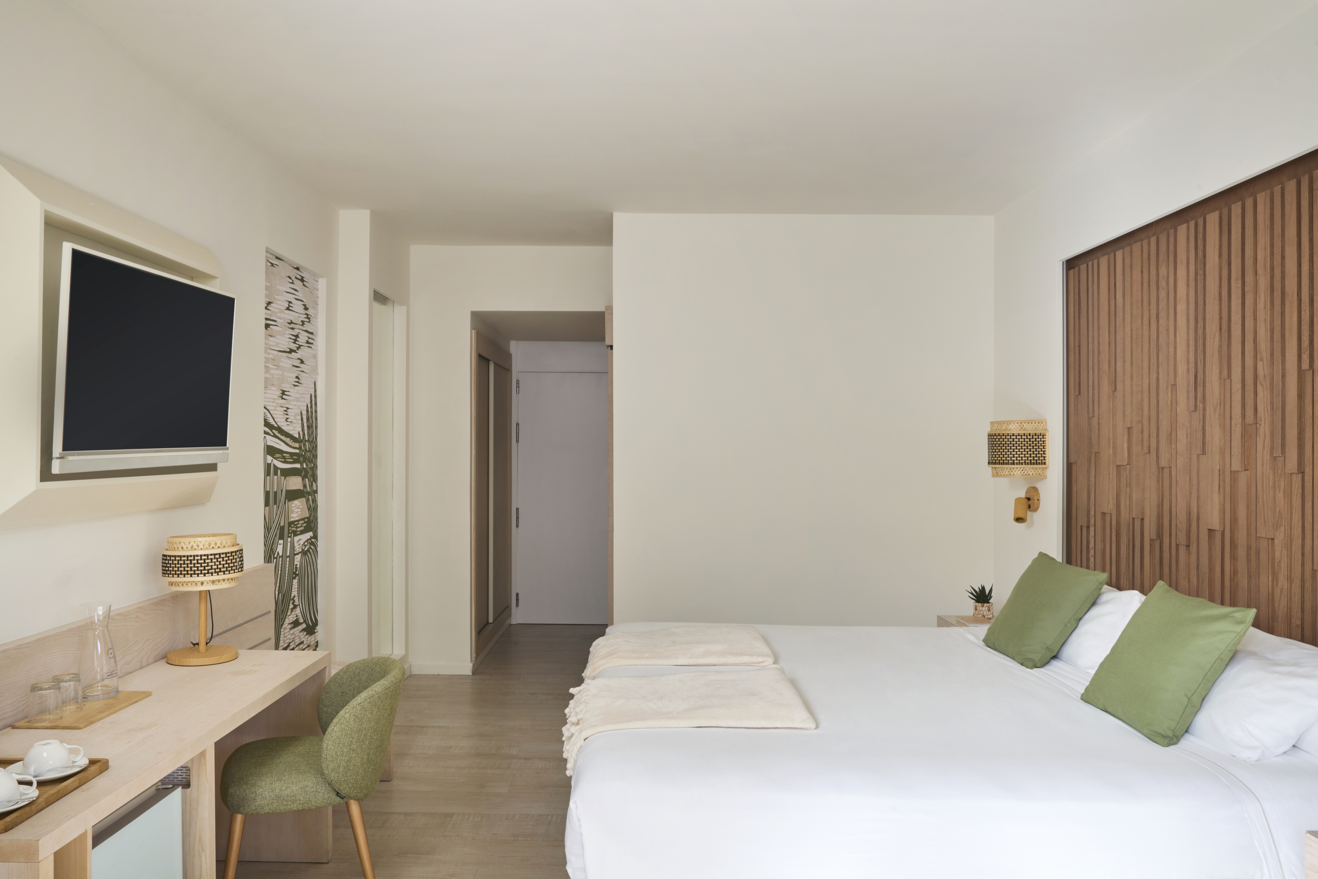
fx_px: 934
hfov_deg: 70.4
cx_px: 659
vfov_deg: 50.4
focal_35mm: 26
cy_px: 440
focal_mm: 25.5
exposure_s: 1/10
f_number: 16
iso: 250
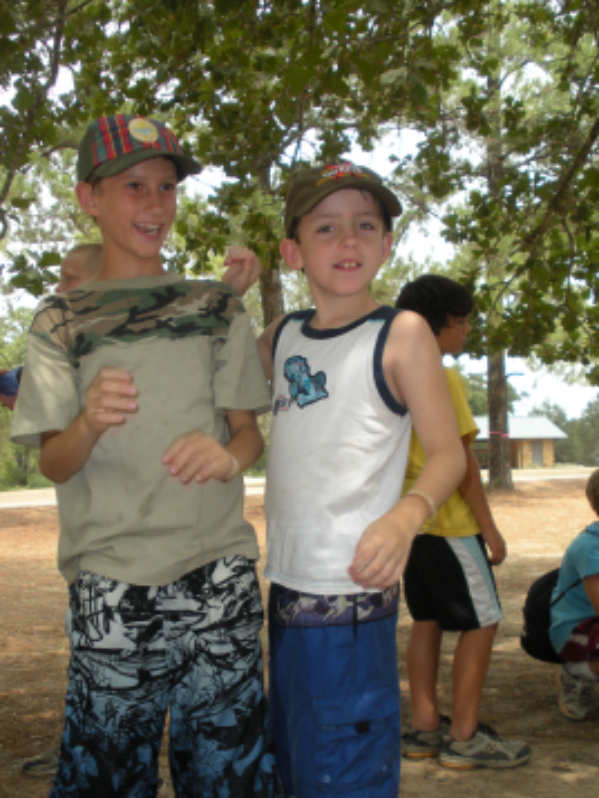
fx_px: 1061
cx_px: 266
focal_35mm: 46
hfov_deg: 31.5
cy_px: 440
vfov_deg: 41.2
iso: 64
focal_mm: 6.3
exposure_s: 1/130
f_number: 3.5
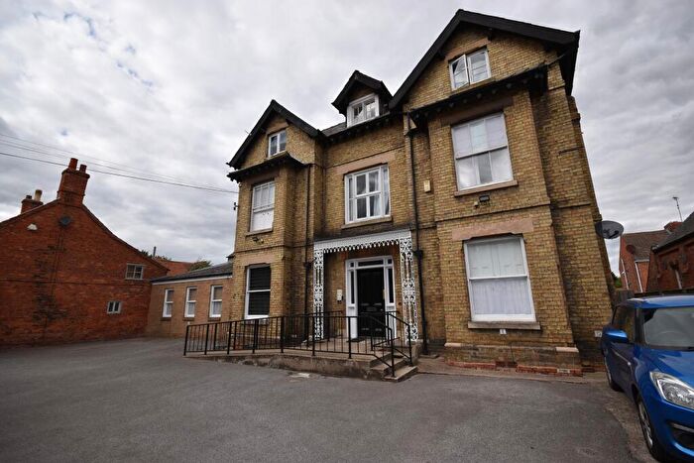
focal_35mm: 15
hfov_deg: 100.4
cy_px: 232
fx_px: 289
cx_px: 347
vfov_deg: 77.4
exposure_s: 1/250
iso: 100
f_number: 8
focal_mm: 10
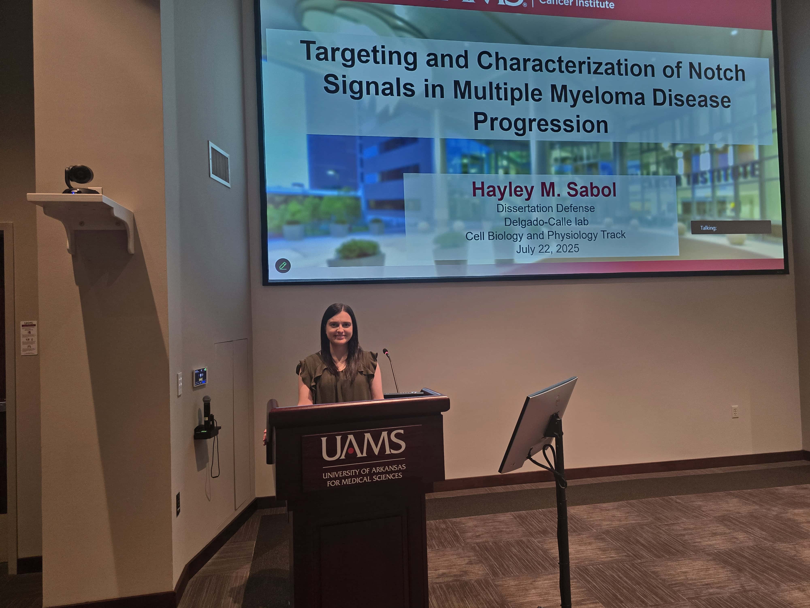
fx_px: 538
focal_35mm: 23
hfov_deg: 73.9
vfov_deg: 58.9
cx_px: 405
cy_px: 304
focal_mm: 6.3
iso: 250
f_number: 1.7
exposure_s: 1/120
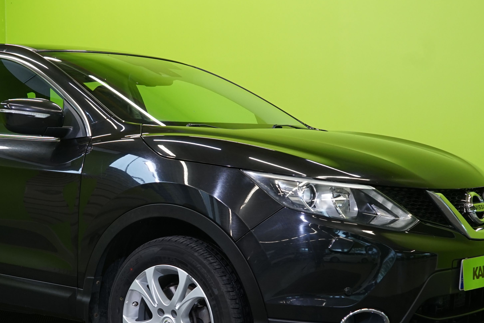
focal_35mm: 68
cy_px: 209
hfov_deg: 29.4
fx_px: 914
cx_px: 151
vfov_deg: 20.0
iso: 640
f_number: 6.3
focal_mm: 33
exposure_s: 1/40
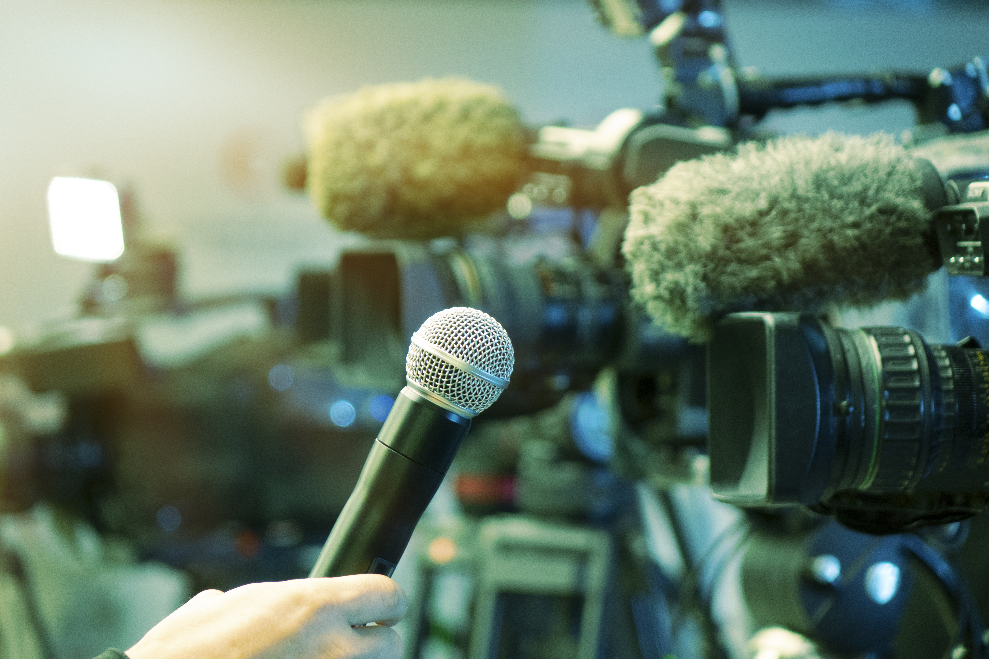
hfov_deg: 10.3
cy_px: 330
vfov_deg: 6.9
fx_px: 5467
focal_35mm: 199
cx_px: 494
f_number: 2.8
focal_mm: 73
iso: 250
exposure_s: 1/40
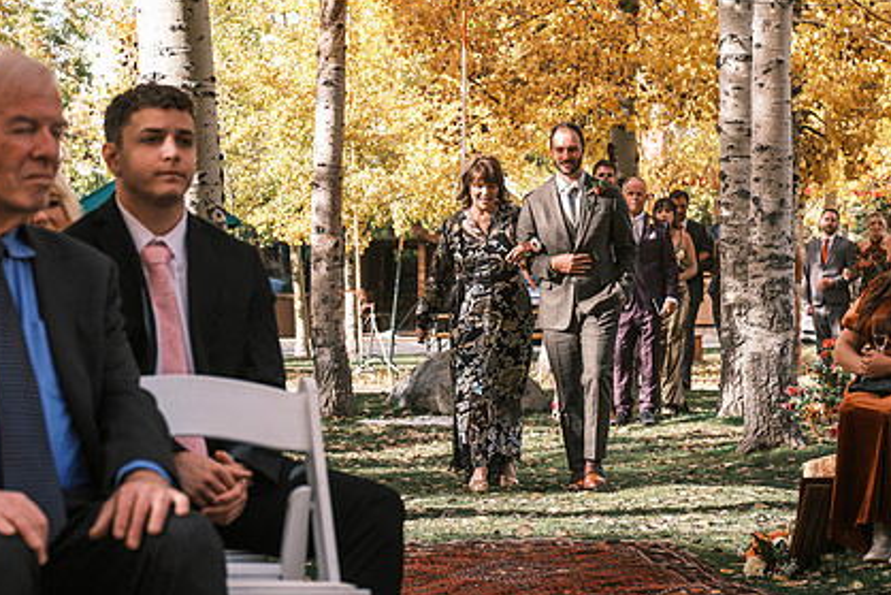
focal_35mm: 104
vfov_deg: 13.2
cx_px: 554
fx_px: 2575
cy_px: 266
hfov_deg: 19.6
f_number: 4
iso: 400
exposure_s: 1/500
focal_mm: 50
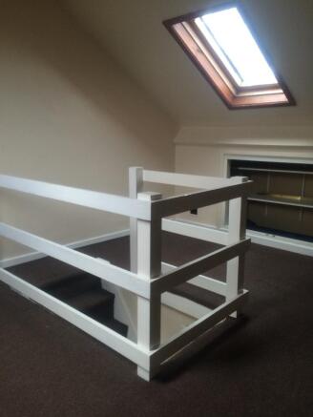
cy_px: 208
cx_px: 156
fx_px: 349
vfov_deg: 61.6
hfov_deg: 48.2
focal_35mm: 29
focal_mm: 4.15
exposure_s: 1/30
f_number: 2.2
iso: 50
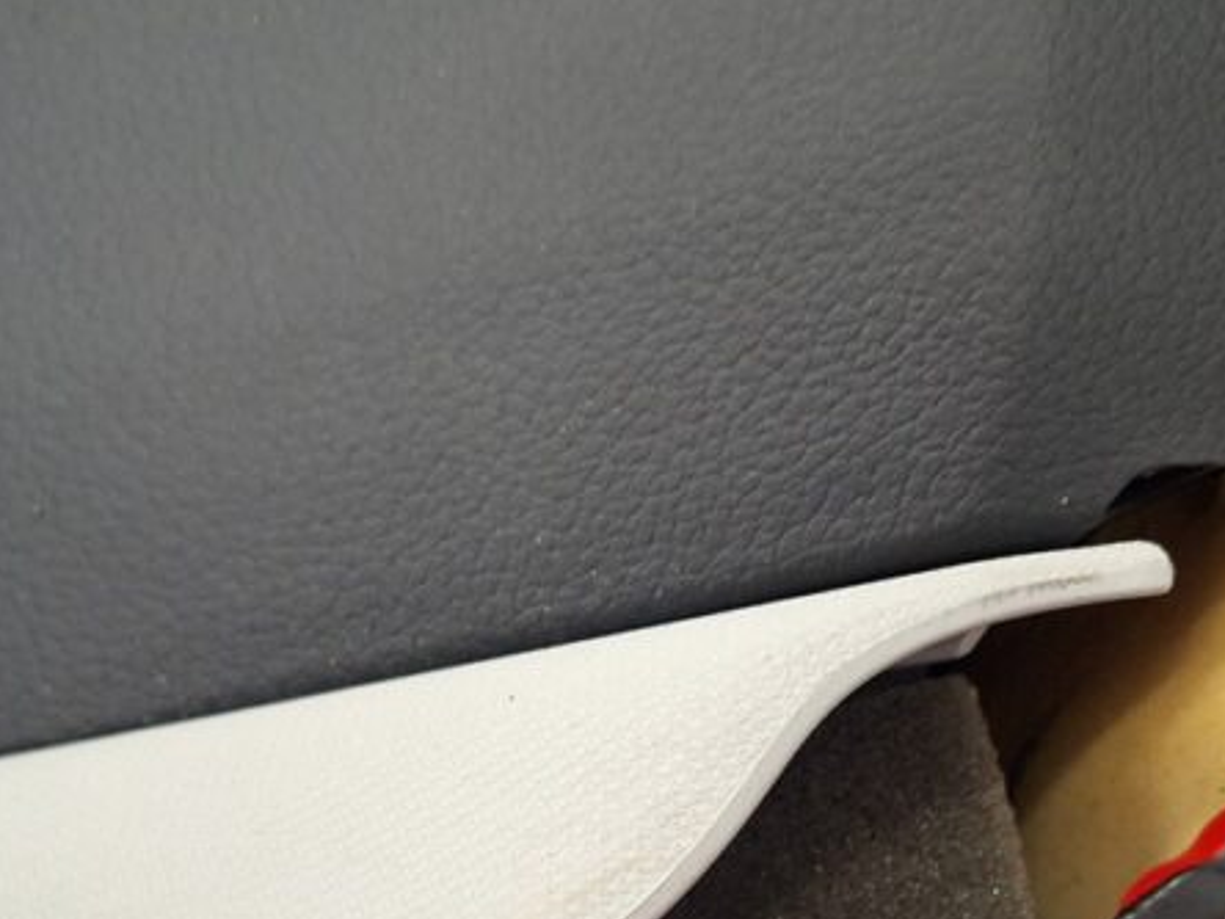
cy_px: 762
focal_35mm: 53
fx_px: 1876
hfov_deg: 36.1
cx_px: 673
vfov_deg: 26.9
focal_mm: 5.54
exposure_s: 1/33
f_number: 1.8
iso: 250
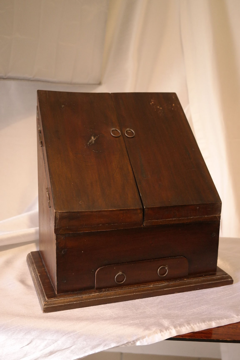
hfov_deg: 31.2
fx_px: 430
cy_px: 180
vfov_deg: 45.4
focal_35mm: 43
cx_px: 120
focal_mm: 28
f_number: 5.6
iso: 1600
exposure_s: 1/30
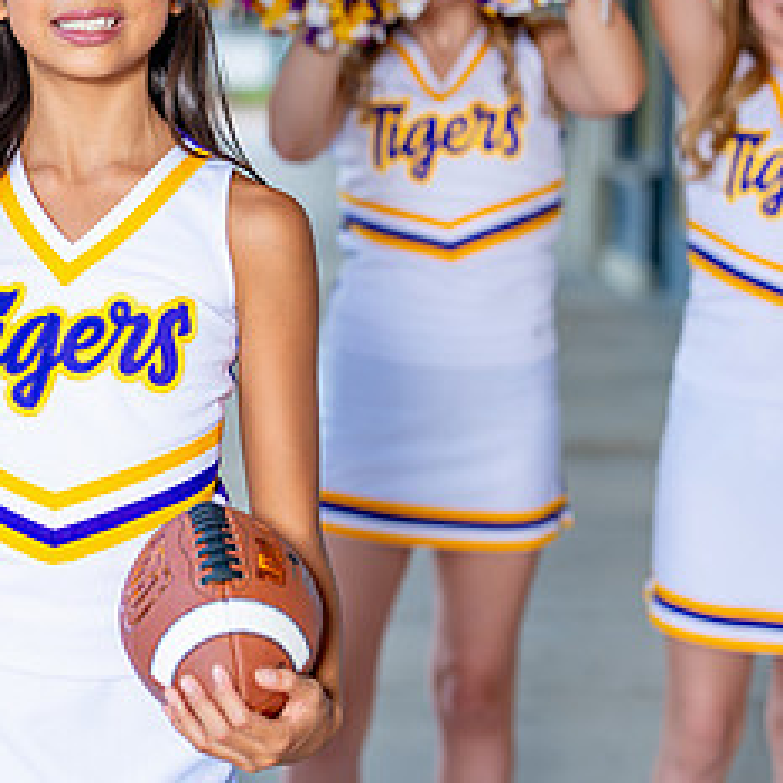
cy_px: 170
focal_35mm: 106
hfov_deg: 16.3
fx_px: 2713
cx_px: 128
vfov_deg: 16.3
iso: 320
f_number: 2
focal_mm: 50
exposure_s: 1/400
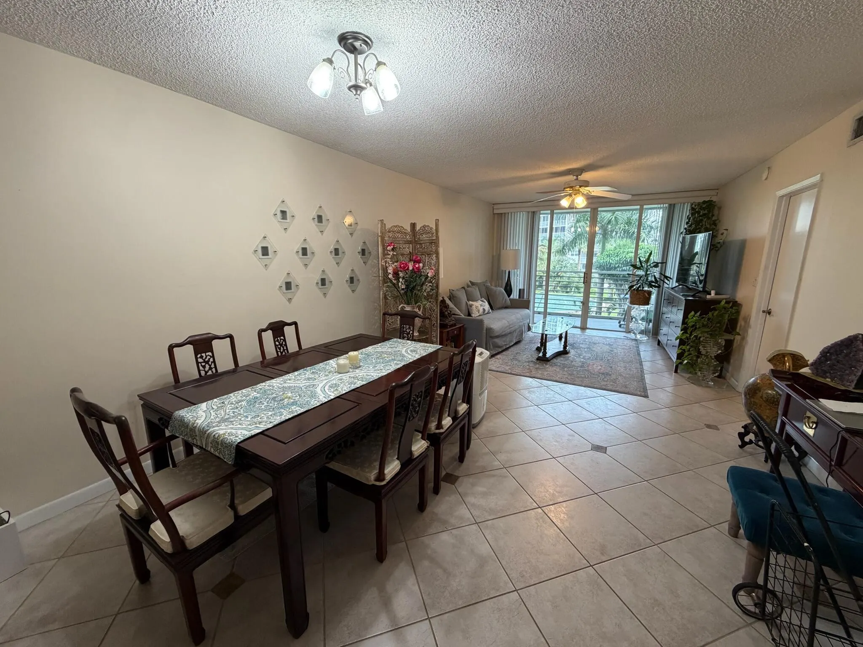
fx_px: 349
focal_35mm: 14
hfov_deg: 102.1
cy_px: 324
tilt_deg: -10.5
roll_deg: +0.1
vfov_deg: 85.7
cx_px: 432
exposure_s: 1/120
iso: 250
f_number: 2.2
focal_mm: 2.22
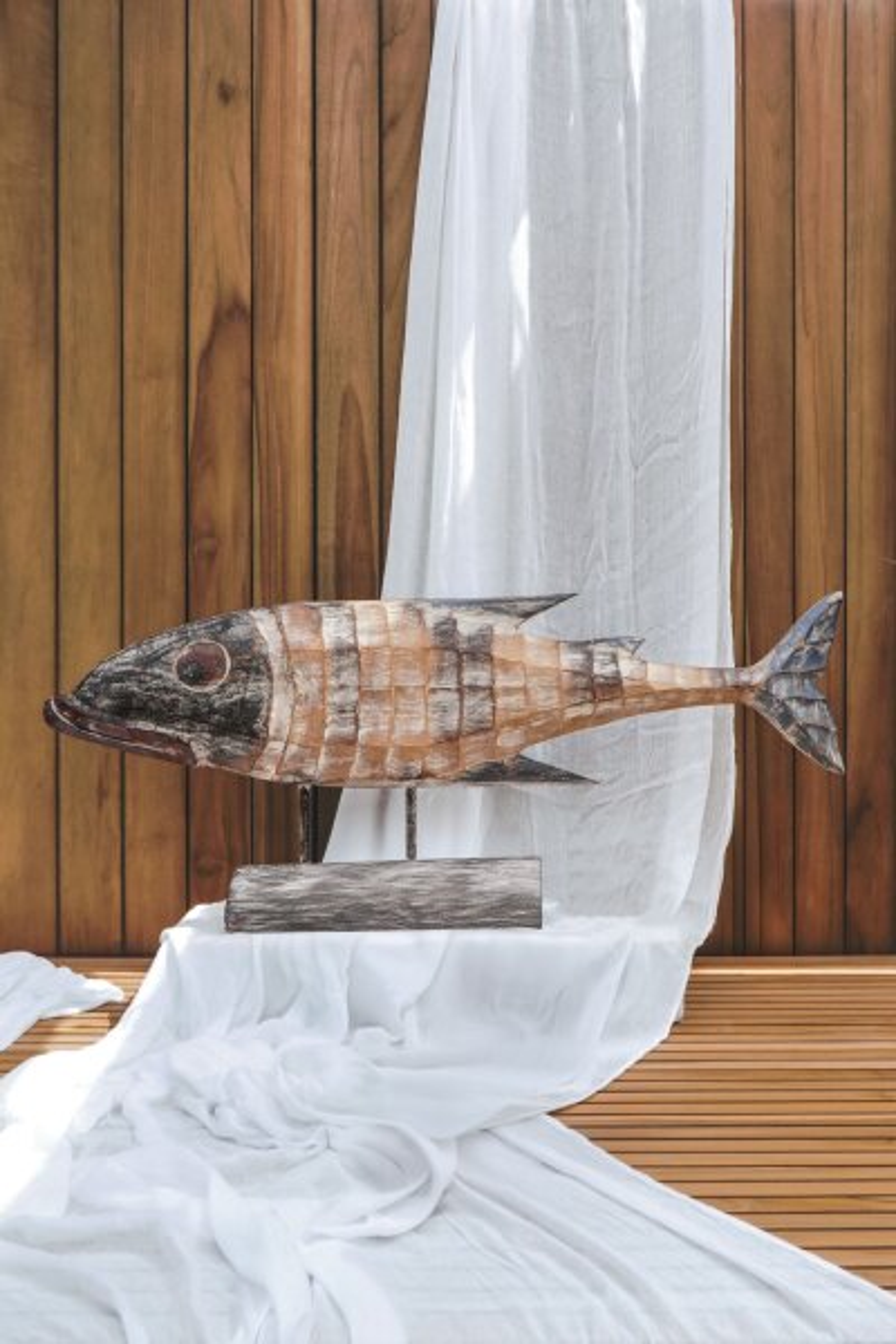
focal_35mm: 27
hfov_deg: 47.9
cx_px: 448
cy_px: 672
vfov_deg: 67.4
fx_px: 1008
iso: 400
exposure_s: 1/320
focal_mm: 18
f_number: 5
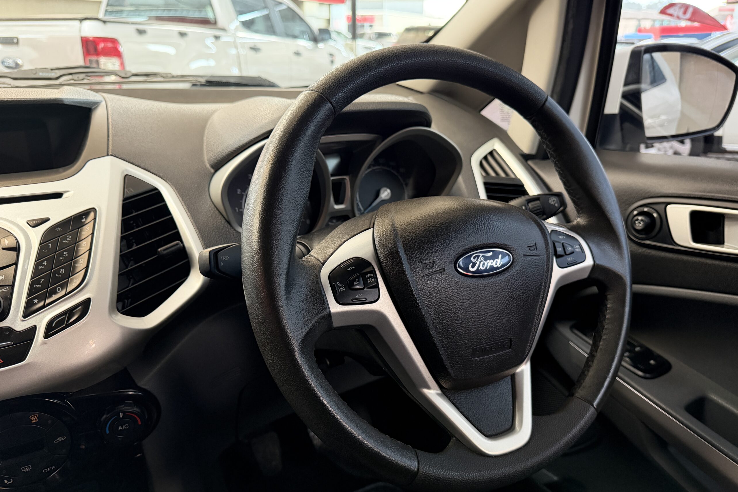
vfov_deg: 51.3
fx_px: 512
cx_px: 369
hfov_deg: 71.5
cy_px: 258
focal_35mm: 25
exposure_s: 1/60
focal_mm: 6.76
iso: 640
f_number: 1.78
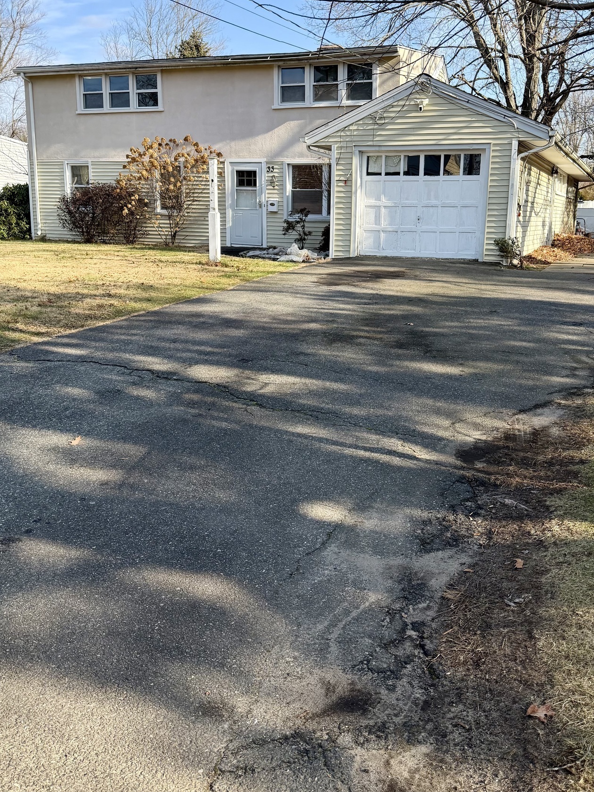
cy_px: 370
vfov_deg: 55.3
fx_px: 755
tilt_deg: -11.9
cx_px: 332
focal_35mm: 33
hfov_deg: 42.9
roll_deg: -0.9
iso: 100
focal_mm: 6.76
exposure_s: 1/2525
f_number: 1.78
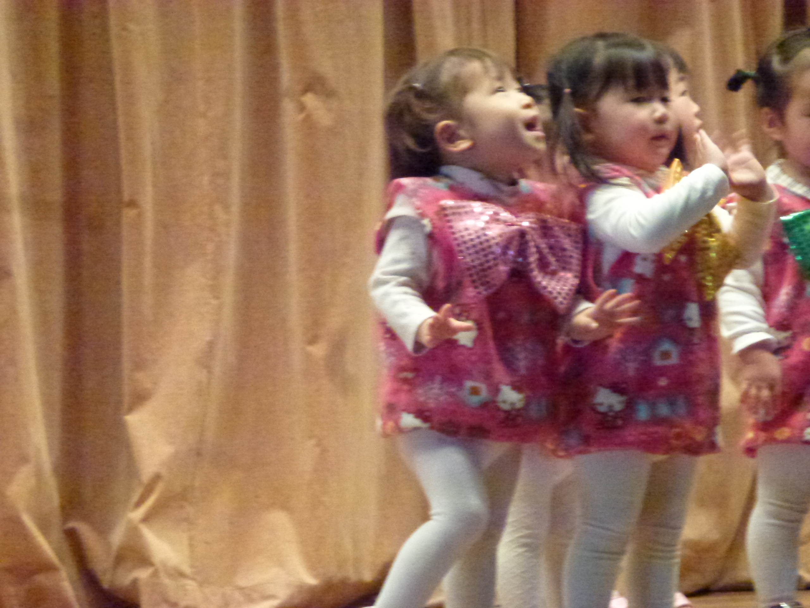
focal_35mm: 249
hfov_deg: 8.0
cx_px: 405
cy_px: 304
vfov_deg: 6.0
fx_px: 5826
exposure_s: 1/60
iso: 1600
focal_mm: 44.5
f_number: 5.6
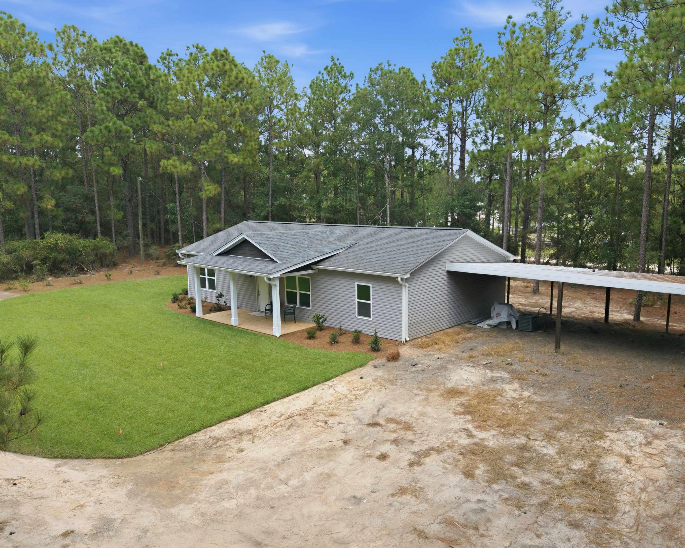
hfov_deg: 63.8
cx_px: 387
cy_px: 283
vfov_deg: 53.2
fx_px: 547
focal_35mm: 27
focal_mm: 8.7
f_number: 1.8
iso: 280
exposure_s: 1/250
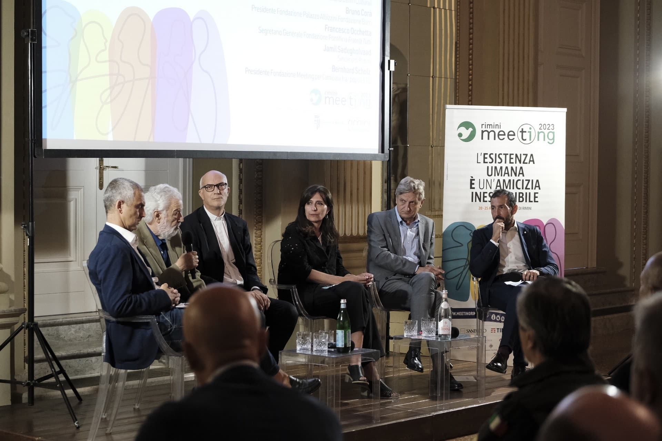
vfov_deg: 13.3
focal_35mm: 103
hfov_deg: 19.8
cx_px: 331
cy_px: 220
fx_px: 1894
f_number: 2.8
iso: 2000
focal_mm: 68.7
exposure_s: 1/125
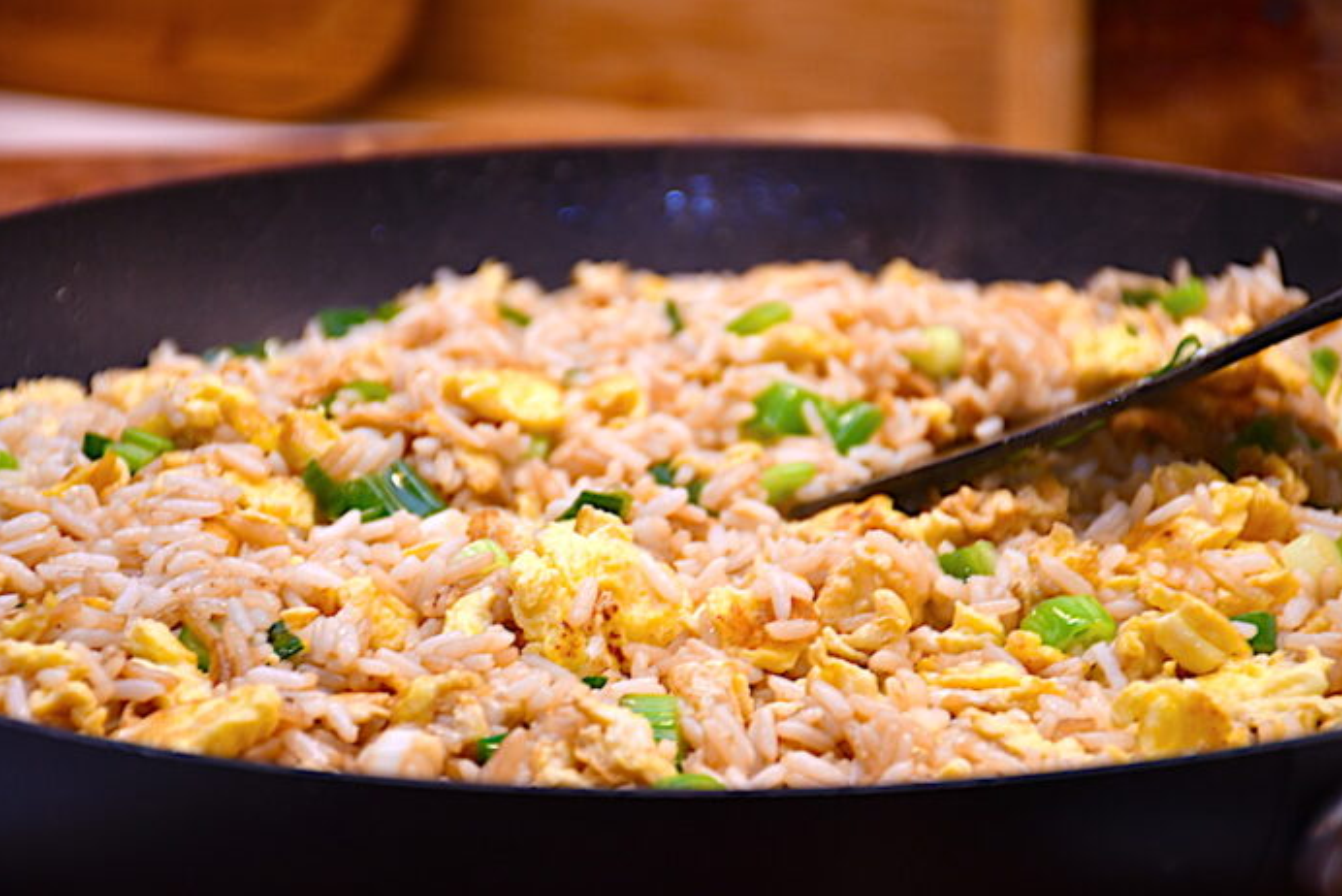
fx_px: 5817
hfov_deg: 13.2
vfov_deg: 8.8
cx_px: 679
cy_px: 432
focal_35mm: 156
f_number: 5.6
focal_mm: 100
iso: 560
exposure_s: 1/60
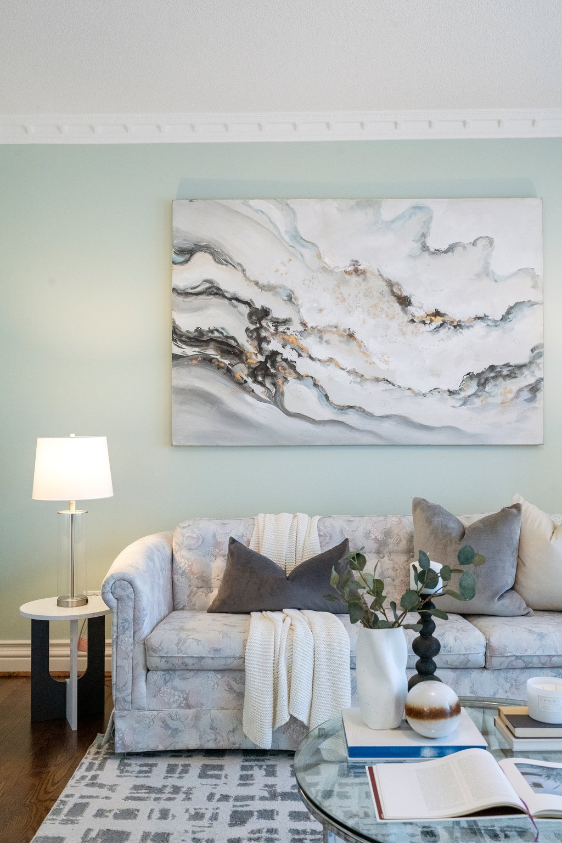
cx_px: 281
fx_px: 773
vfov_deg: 57.2
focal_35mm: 33
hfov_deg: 40.0
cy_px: 422
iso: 6400
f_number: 9
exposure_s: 1/40
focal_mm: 33
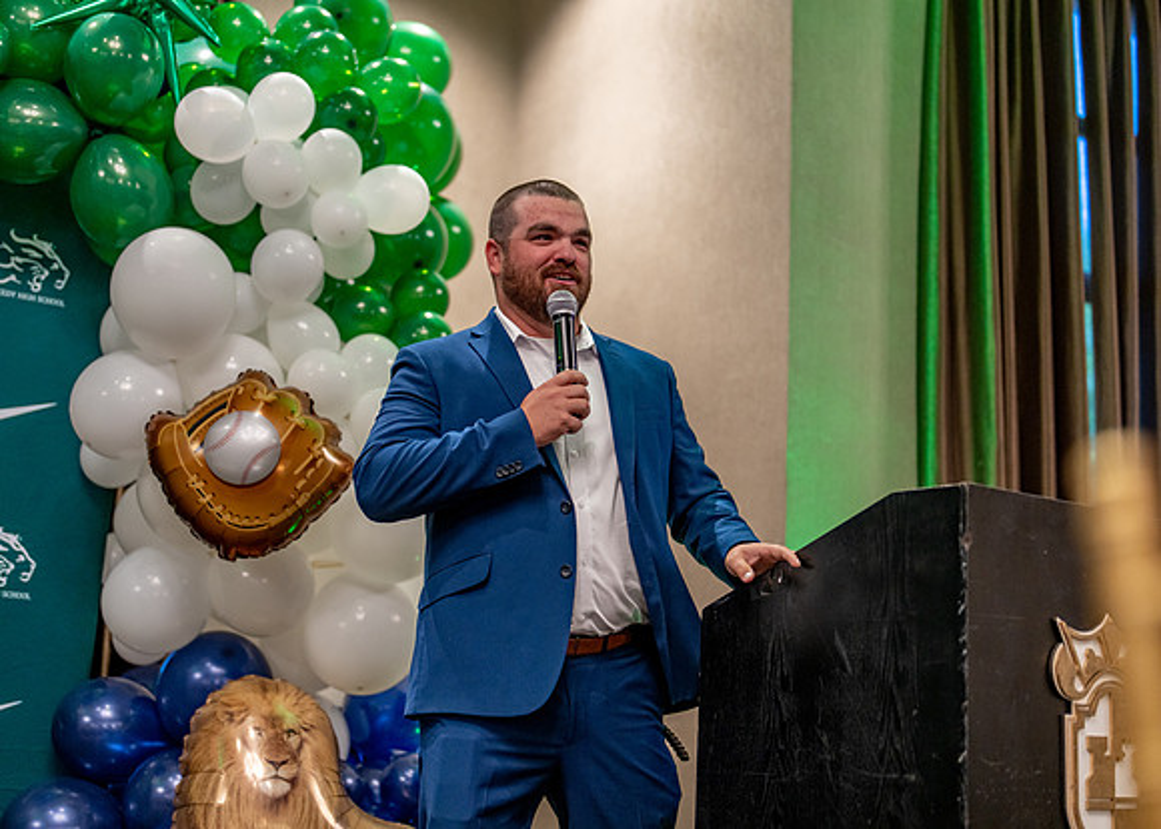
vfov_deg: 26.8
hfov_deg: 36.9
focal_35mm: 53
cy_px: 414
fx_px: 1739
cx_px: 580
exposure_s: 1/320
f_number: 1.2
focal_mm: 50
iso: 800
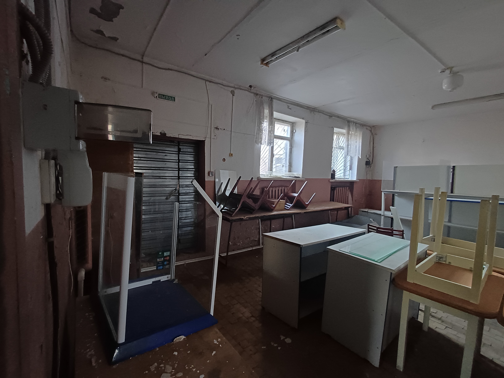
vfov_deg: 78.1
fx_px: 233
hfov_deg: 94.5
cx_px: 252
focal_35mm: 16
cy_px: 189
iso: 400
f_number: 2.2
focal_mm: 1.64
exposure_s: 1/25
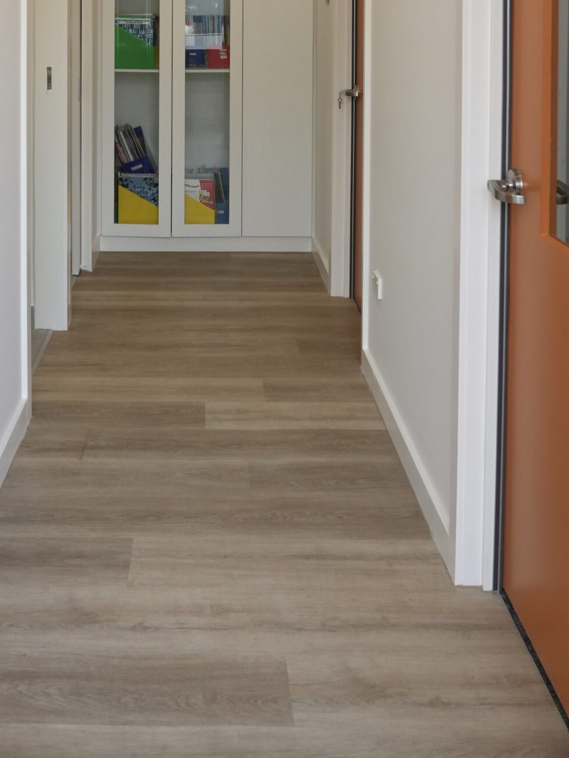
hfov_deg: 32.0
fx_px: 986
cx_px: 199
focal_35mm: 45
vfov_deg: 38.3
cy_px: 37
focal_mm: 24
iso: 1250
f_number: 6.3
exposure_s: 1/400
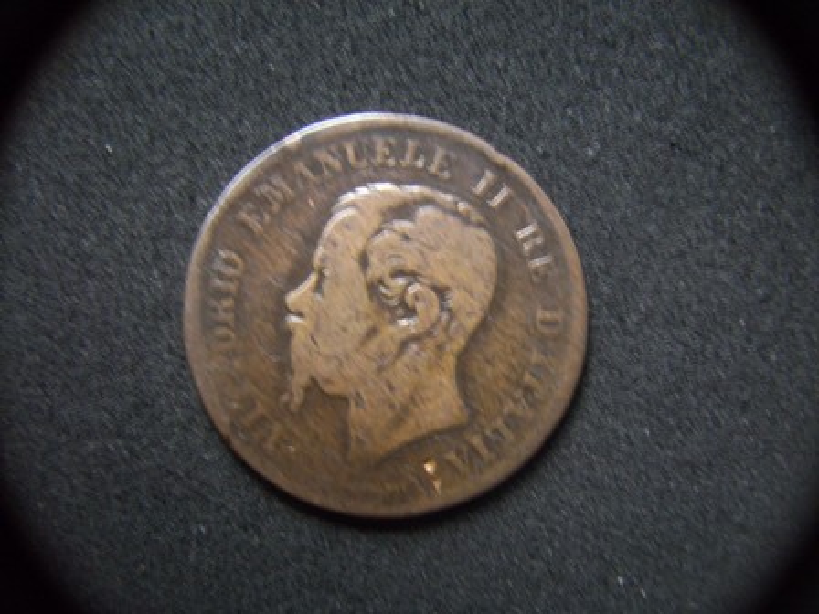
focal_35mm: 34
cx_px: 410
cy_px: 307
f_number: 2.9
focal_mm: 5.7
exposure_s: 1/8
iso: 160
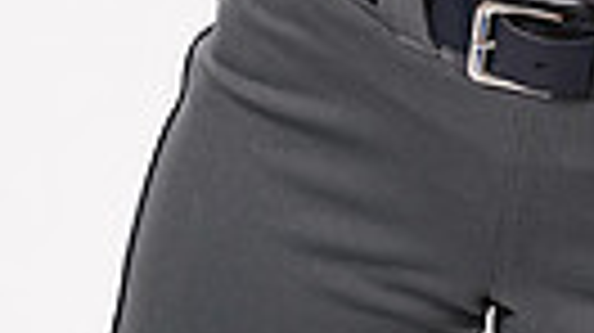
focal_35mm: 179
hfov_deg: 11.8
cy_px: -526
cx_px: 670
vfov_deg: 6.4
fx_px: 2817
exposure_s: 1/250
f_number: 8
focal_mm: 50
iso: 800
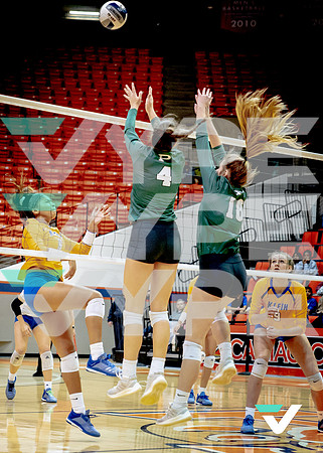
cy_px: 224
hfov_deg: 13.4
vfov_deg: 18.7
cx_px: 80
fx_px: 1372
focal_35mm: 107
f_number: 2.8
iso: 4000
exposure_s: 1/1500
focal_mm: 70
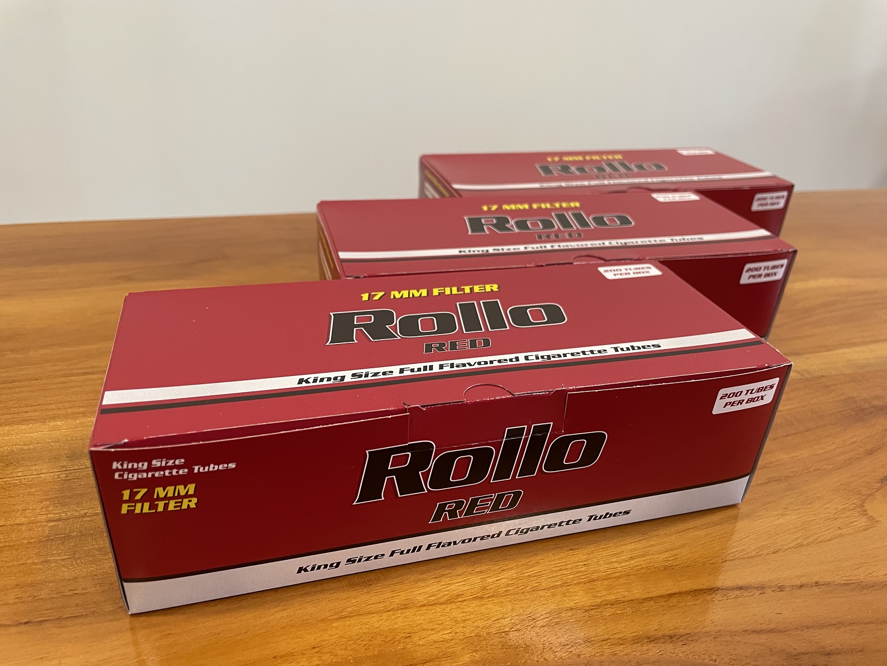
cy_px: 333
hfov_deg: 67.3
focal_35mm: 26
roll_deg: -3.6
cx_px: 444
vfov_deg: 53.1
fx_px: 666
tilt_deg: -28.9
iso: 400
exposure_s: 1/60
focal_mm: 4.2
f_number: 1.6
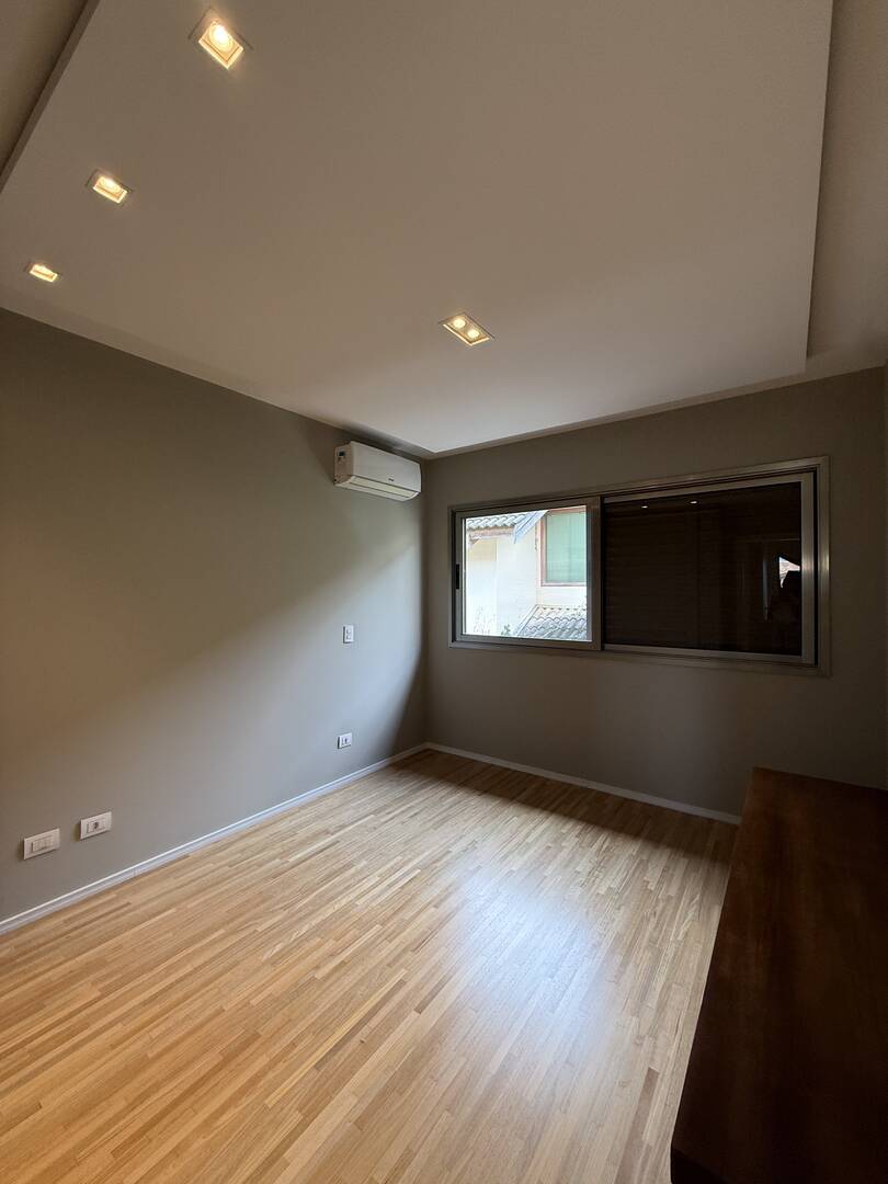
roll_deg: -1.9
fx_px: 479
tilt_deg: +0.8
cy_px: 592
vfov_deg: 102.1
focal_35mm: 14
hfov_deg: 85.7
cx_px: 444
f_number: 2.2
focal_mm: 2.22
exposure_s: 1/99
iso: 125
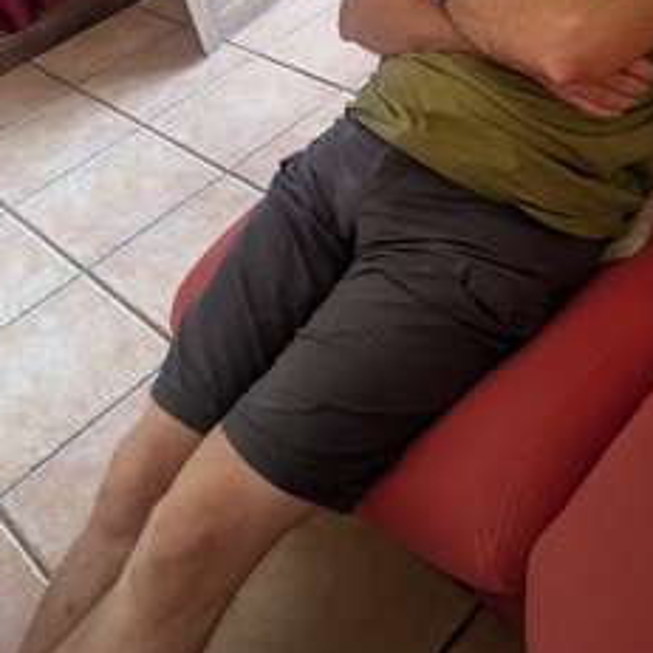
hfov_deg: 38.0
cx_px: 418
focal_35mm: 44
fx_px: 939
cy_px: 54
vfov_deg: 35.8
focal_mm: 6.81
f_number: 1.85
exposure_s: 1/100
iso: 596
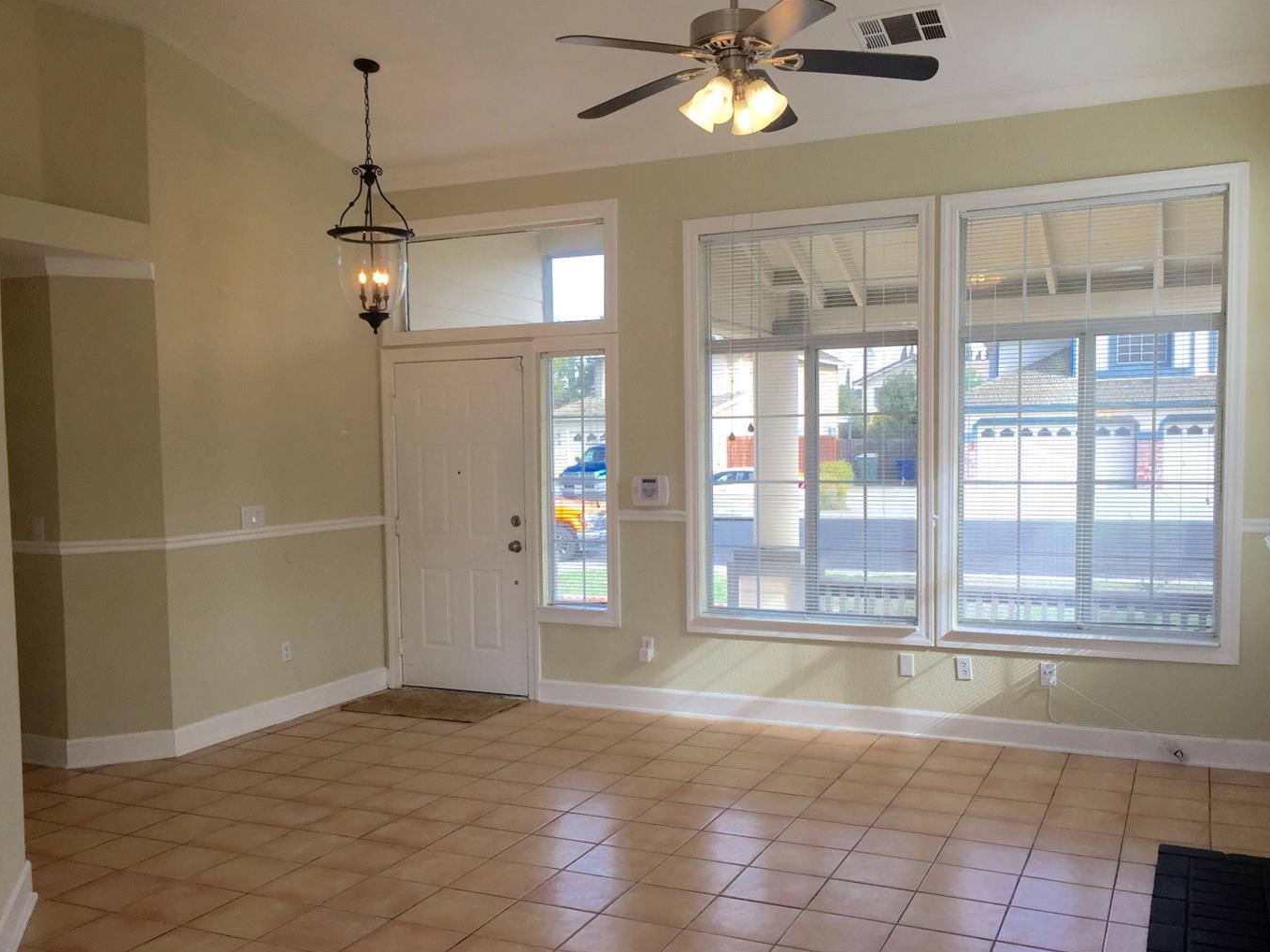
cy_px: 511
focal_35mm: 32
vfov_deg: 44.1
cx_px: 628
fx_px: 1174
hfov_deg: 56.8
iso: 32
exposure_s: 1/267
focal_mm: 4.15
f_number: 2.2
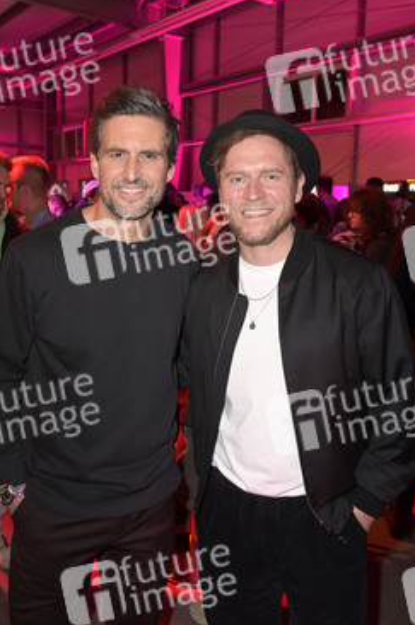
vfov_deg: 54.5
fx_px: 607
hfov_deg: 37.7
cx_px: 198
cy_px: 330
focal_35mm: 35
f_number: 5
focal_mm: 32
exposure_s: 1/50
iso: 1600
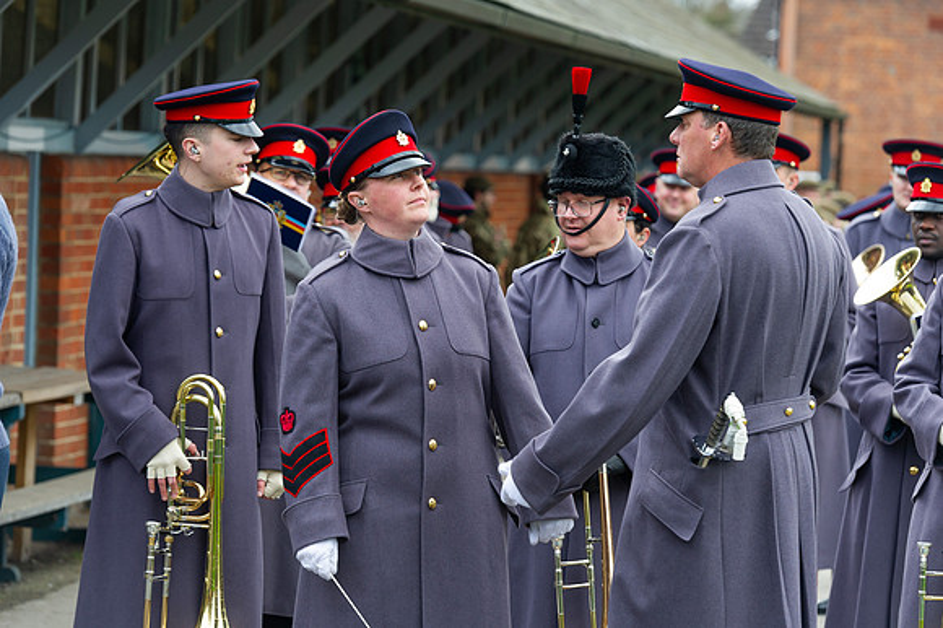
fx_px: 4461
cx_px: 468
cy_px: 304
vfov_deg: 8.0
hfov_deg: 12.1
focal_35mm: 170
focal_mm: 160
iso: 400
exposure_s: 1/250
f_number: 5
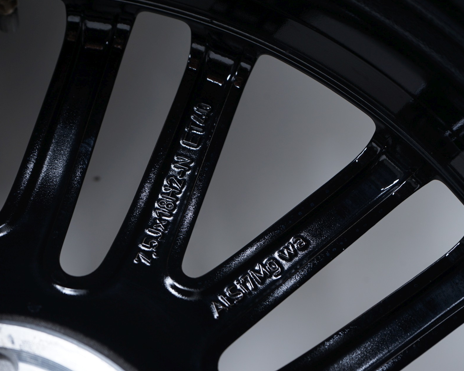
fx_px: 1002
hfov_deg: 26.1
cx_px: 227
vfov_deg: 21.0
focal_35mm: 73
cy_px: 184
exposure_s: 1/100
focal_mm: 64
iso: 250
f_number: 7.1
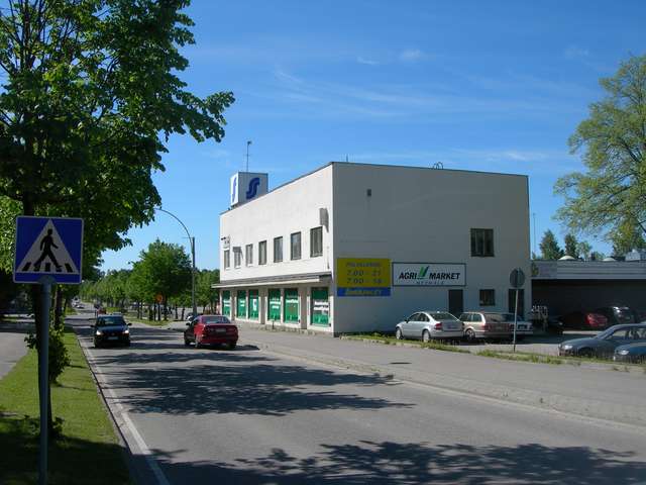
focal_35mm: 38
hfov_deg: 49.0
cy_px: 242
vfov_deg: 37.7
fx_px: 709
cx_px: 323
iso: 50
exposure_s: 1/610
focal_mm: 7.8
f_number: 4.8
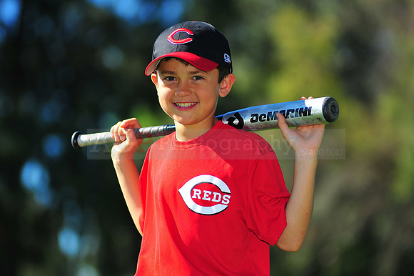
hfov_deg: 11.4
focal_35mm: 180
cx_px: 207
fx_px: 2069
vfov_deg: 7.6
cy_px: 138
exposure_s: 1/1600
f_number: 3.5
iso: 200
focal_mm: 180
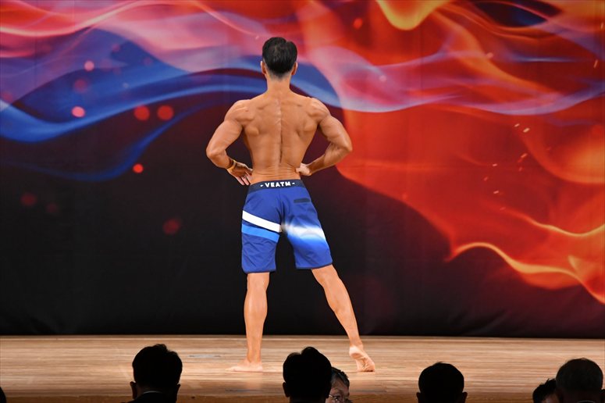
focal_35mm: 217
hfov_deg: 9.5
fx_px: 3645
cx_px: 302
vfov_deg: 6.3
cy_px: 202
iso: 3200
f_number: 5.6
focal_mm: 145
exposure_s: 1/400
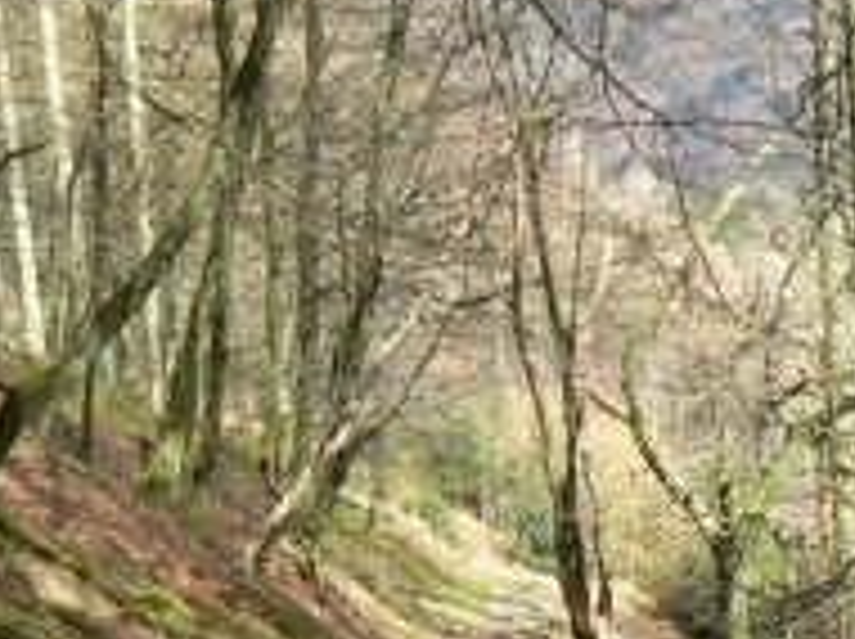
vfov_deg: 17.8
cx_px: 513
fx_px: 2023
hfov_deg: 23.8
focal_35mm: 82
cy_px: 518
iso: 80
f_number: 5.6
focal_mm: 6
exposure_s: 1/125
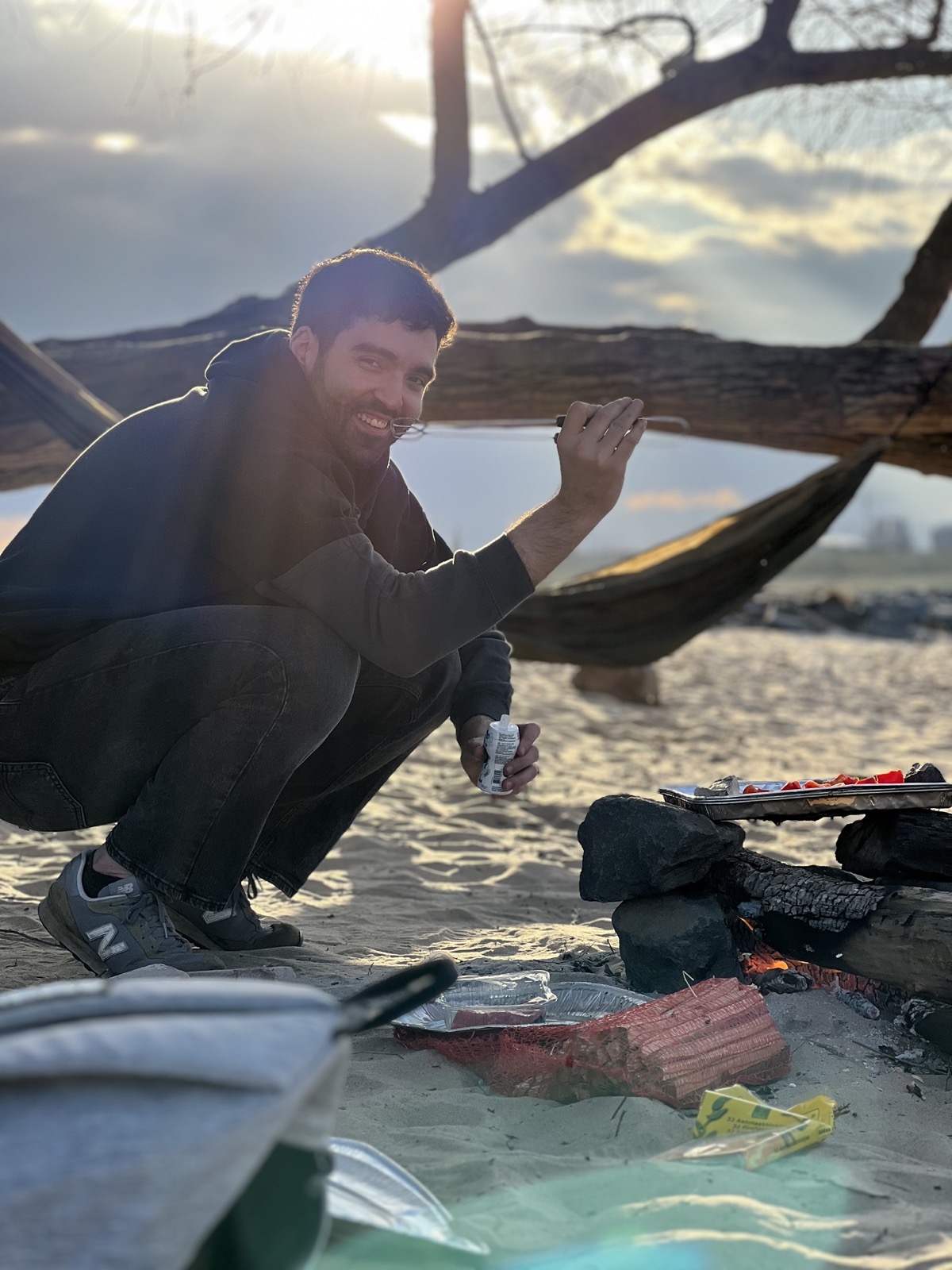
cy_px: 635
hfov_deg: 19.1
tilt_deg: -0.1
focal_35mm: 77
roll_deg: +1.2
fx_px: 2824
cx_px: 476
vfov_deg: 25.3
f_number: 2.8
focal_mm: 9
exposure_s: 1/412
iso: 32
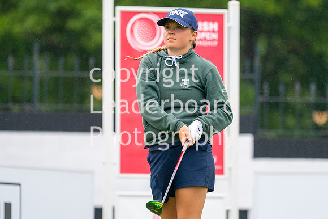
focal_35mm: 515
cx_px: 187
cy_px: 97
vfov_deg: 2.7
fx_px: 4686
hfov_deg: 4.0
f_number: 4
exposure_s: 1/1250
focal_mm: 300
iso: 400
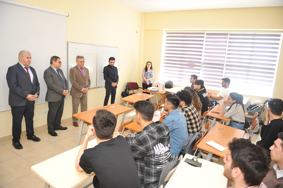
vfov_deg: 53.1
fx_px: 189
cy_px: 94
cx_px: 142
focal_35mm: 24
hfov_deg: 73.8
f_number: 2.8
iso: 320
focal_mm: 24
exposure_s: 1/100
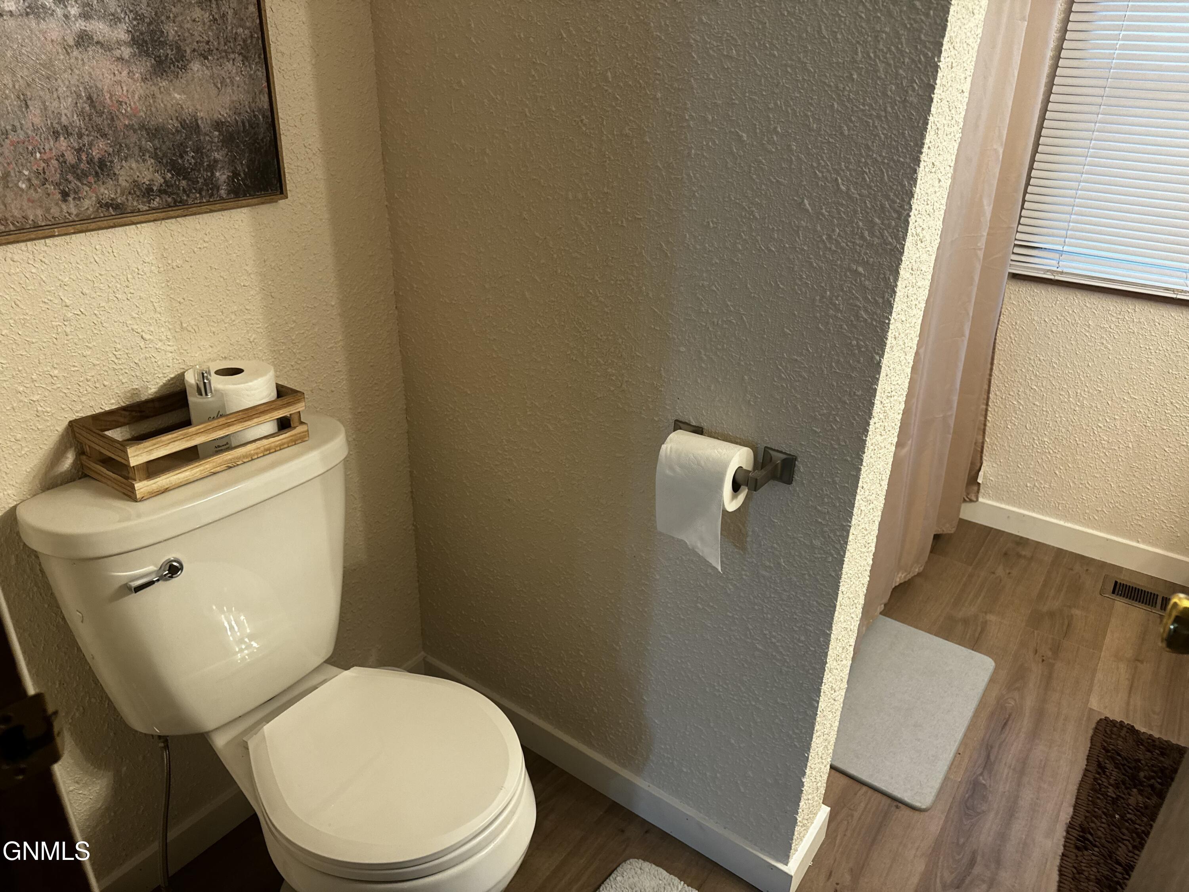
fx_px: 824
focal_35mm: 24
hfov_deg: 71.6
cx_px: 594
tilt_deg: -26.6
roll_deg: -1.4
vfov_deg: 56.8
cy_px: 446
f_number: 1.78
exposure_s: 1/60
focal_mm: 6.76
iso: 200
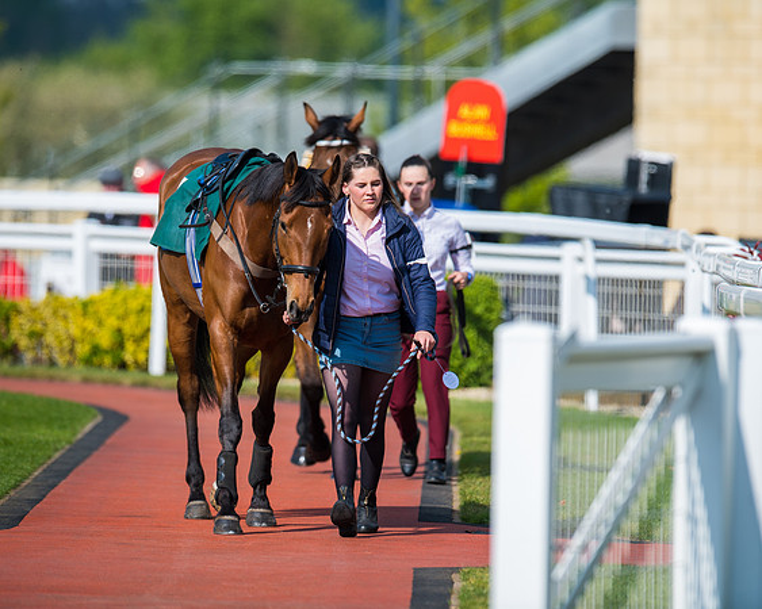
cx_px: 381
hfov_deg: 4.3
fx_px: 10168
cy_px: 304
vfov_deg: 3.4
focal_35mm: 451
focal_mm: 400
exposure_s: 1/1600
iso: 160
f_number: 5
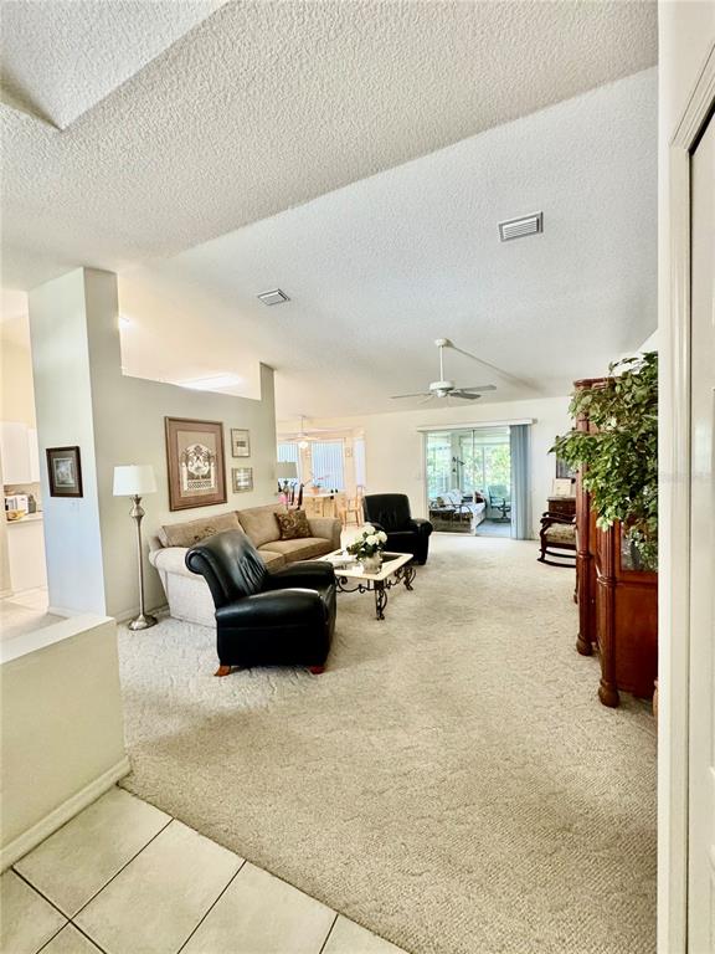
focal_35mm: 14
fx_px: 386
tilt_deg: -3.4
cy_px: 477
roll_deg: +2.2
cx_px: 358
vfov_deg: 102.1
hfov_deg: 85.7
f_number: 2.2
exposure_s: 1/60
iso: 400
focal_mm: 2.22
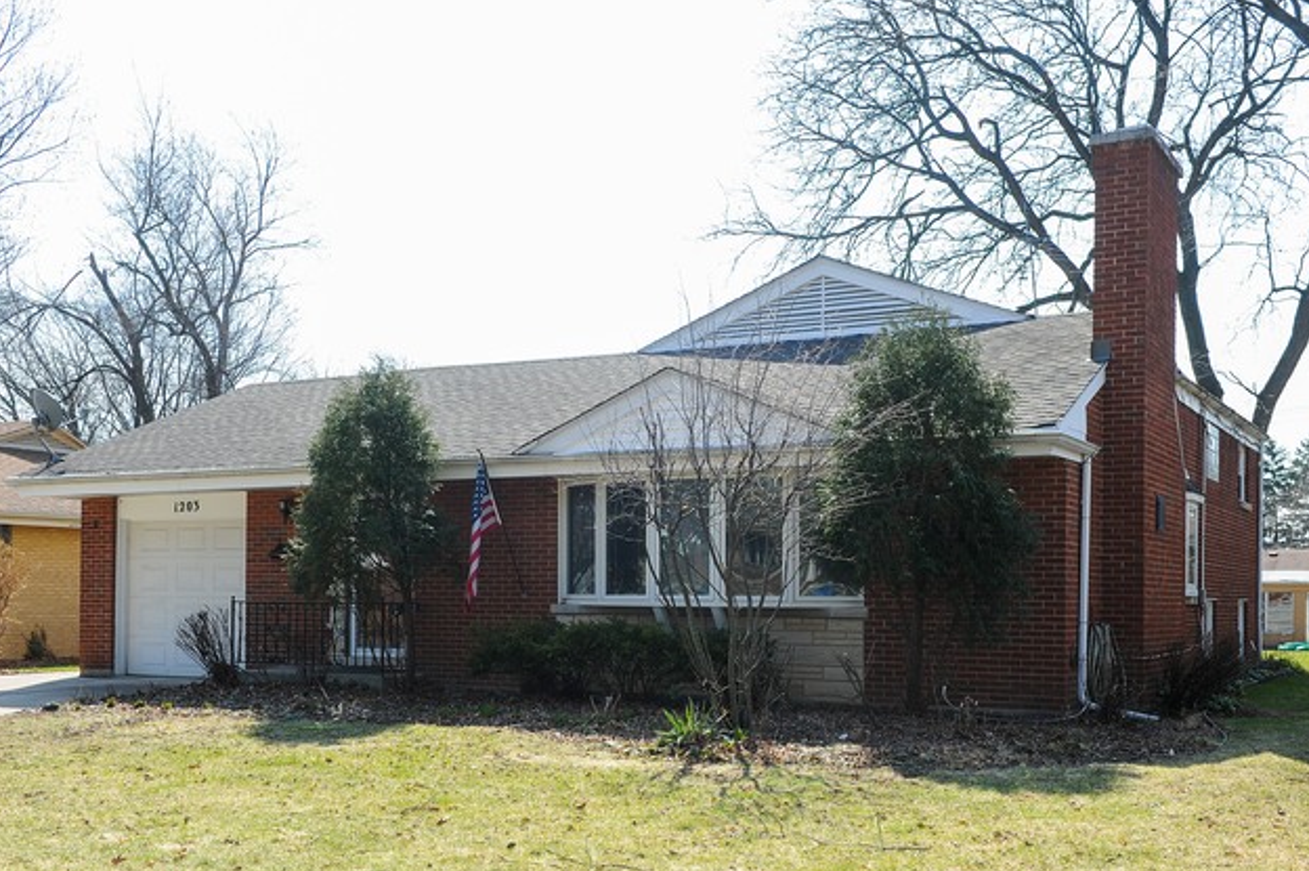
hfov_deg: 49.6
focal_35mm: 39
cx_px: 657
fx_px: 1417
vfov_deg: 34.2
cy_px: 439
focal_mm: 38
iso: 200
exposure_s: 1/200
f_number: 8
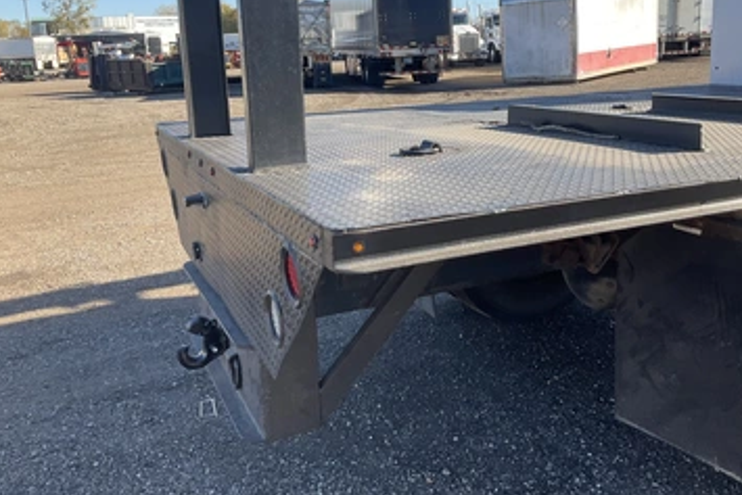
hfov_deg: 55.7
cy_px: 196
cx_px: 410
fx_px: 701
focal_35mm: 34
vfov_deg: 38.7
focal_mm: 3
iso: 25
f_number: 1.8
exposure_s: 1/394
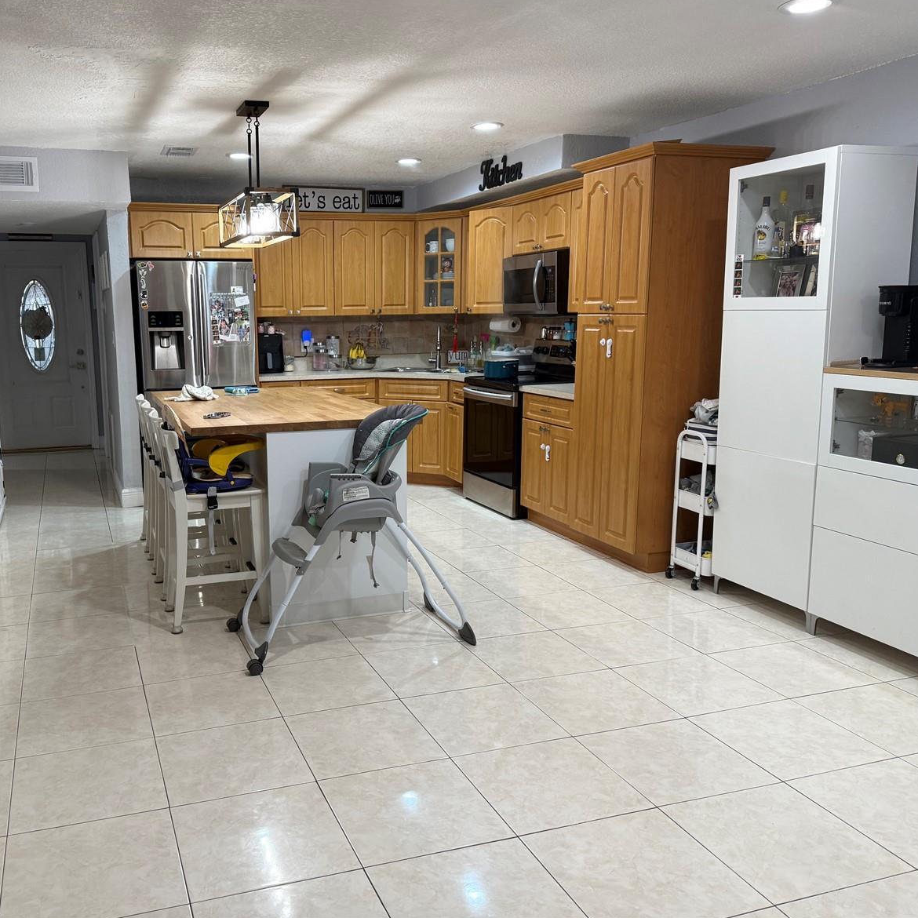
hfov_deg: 54.9
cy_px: 450
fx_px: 870
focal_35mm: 29
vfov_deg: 55.6
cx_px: 338
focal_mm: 6.76
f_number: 1.78
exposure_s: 1/120
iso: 200
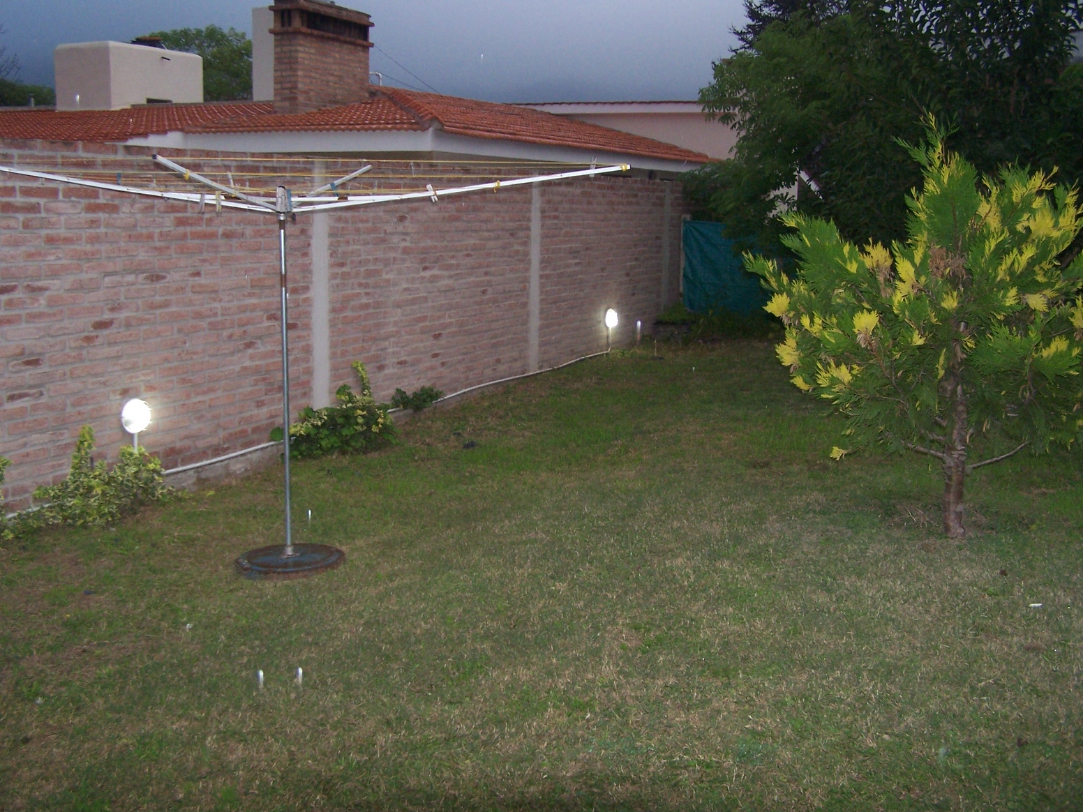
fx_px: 1189
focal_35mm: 38
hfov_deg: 49.0
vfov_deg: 37.7
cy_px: 406
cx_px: 542
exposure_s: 1/60
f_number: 2.8
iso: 140
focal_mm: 6.3
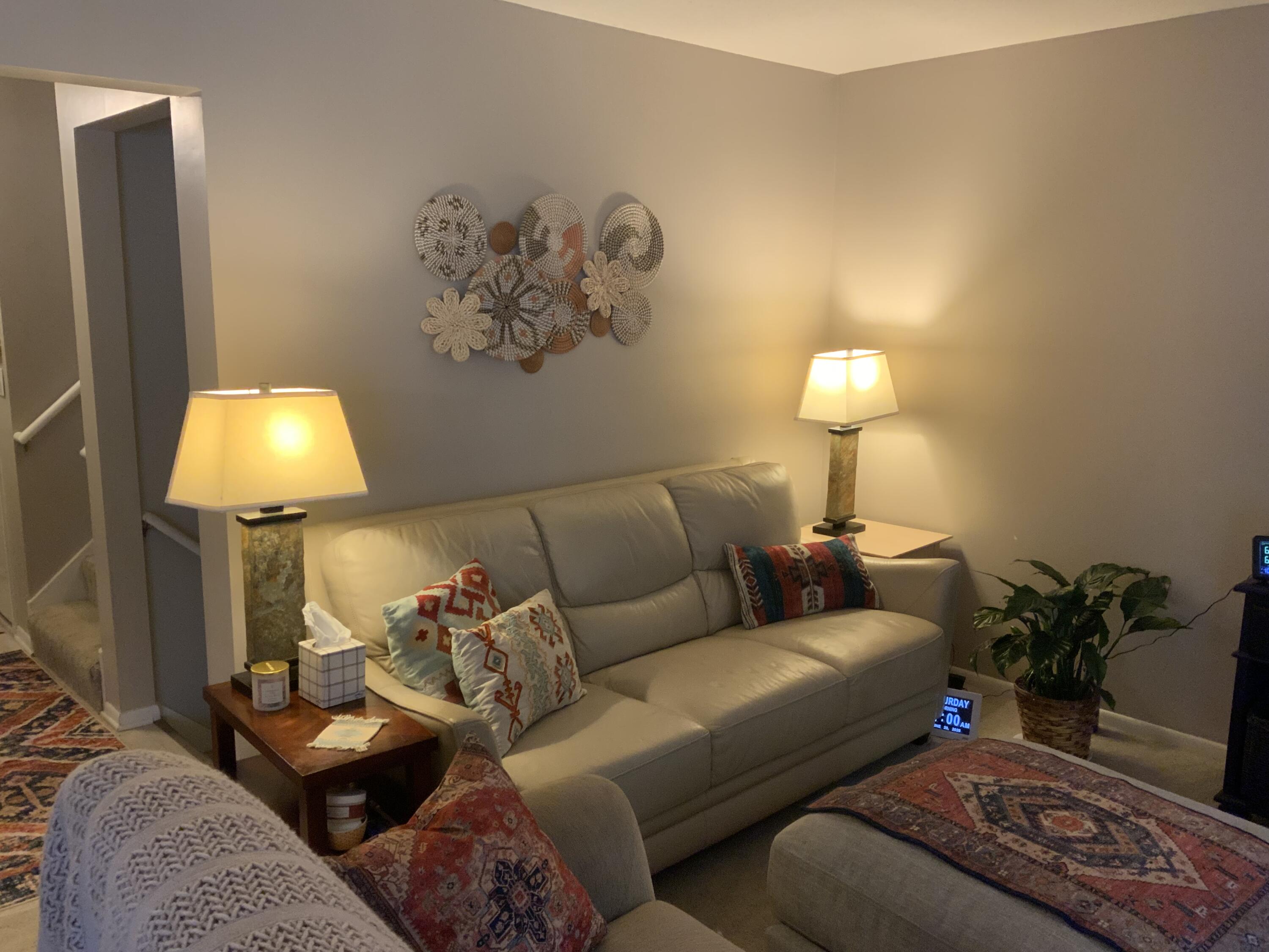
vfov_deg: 48.2
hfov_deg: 61.7
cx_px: 634
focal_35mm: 29
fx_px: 1063
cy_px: 476
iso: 160
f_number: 1.8
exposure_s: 1/60
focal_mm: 3
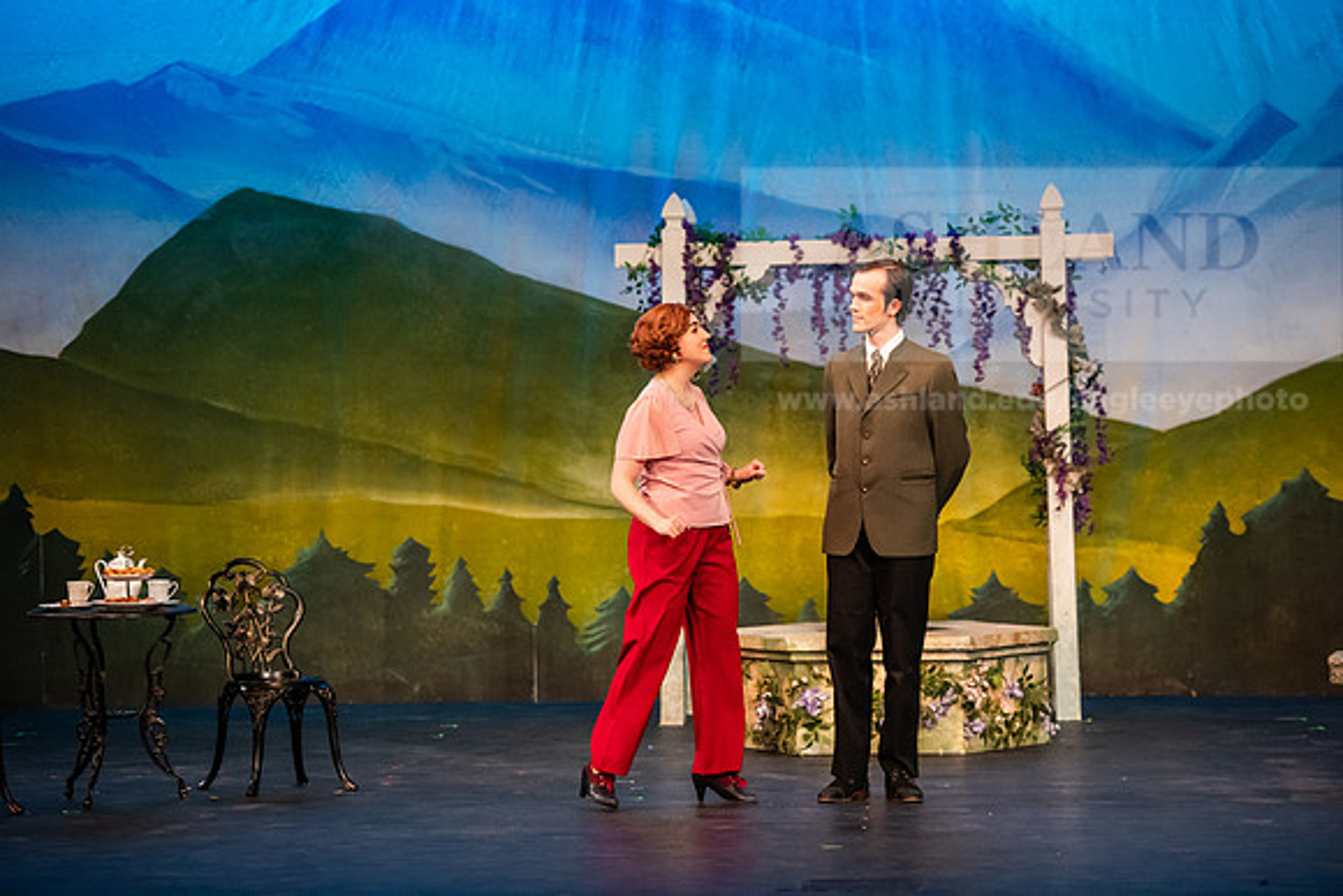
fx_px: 4552
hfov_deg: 16.8
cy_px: 448
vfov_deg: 11.2
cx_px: 672
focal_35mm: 122
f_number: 3.2
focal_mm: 122
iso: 3200
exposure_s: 1/200
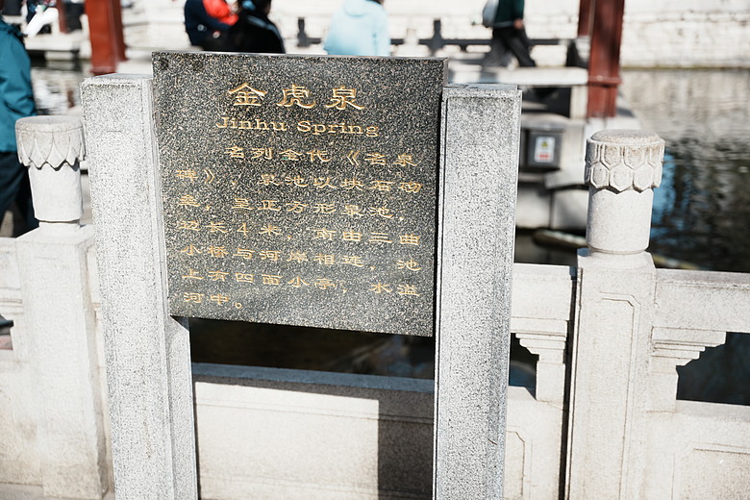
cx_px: 375
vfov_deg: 31.6
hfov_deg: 46.0
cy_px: 250
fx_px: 883
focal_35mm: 42
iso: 125
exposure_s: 1/1250
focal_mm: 42.4
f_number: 2.8
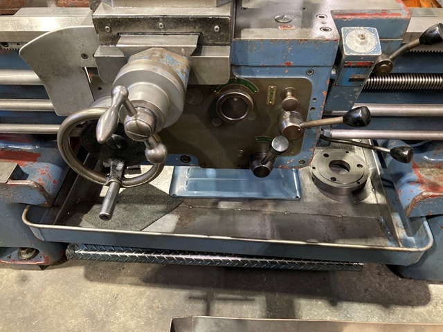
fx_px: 358
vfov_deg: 49.7
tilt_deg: -45.0
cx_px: 222
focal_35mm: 28
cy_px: 166
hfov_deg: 63.4
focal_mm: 3.99
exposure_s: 1/30
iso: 500
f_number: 1.8
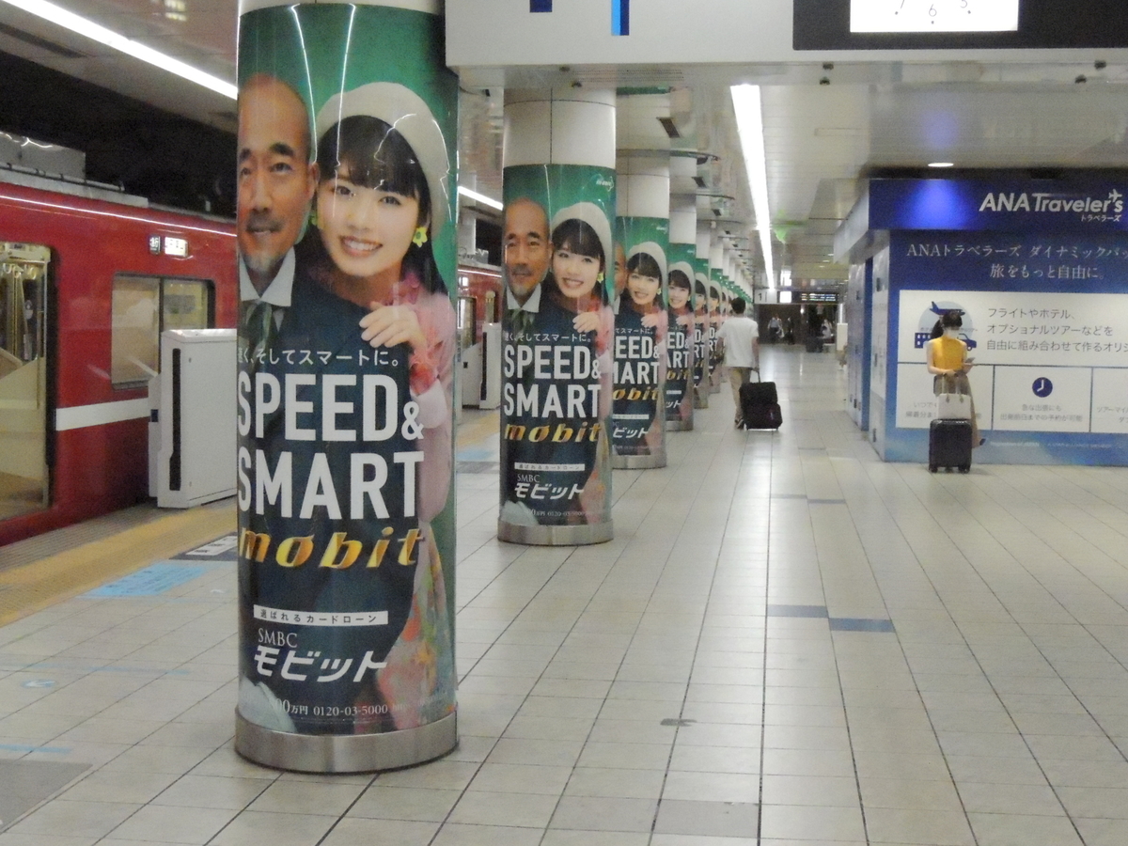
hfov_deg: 40.4
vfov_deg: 30.9
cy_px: 423
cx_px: 564
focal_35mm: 47
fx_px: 1532
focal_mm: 8.3
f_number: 3.5
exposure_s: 1/1000
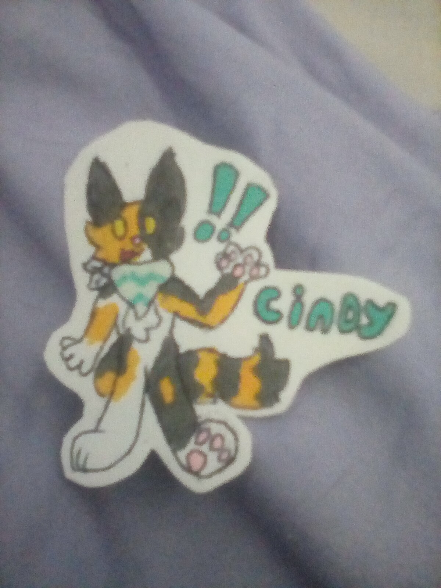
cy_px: 294
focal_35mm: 35
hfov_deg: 40.7
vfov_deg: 52.6
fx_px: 595
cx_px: 220
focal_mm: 2.9
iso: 647
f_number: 2.8
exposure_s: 1/10
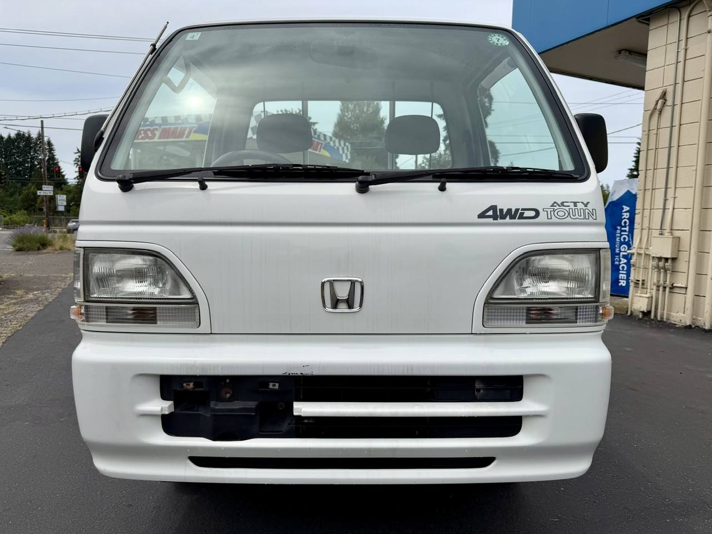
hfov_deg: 71.6
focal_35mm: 24
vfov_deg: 56.8
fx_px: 494
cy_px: 267
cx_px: 356
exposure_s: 1/7353
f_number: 1.78
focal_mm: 6.76
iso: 80
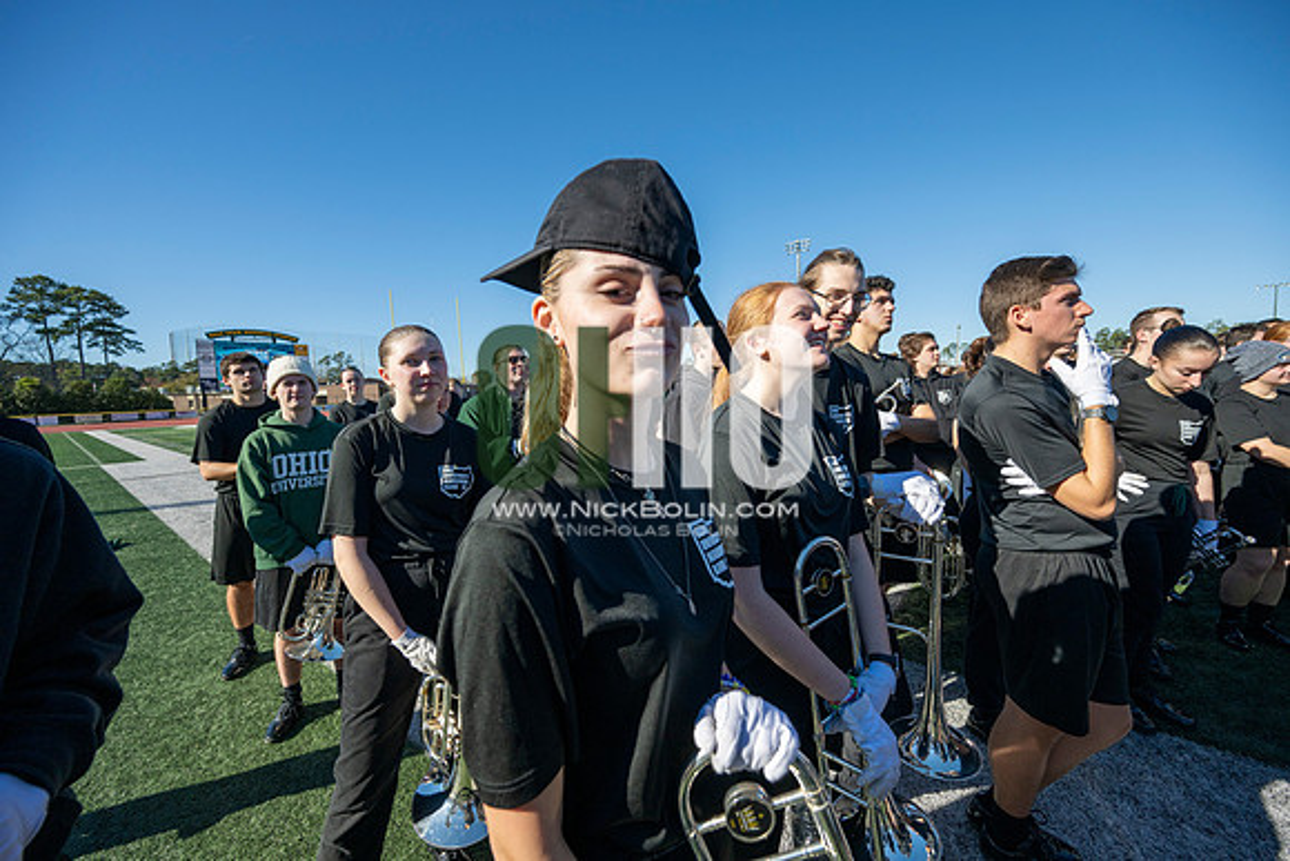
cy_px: 430
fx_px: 502
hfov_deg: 104.2
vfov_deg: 81.2
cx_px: 645
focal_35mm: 14
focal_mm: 14
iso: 320
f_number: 5
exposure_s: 1/2000
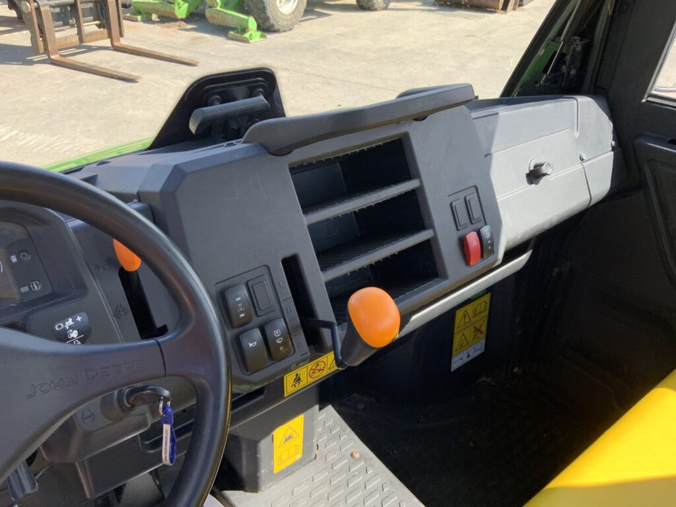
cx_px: 338
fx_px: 566
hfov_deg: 61.7
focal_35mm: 29
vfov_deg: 48.2
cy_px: 254
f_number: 1.8
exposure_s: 1/225
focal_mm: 3
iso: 16
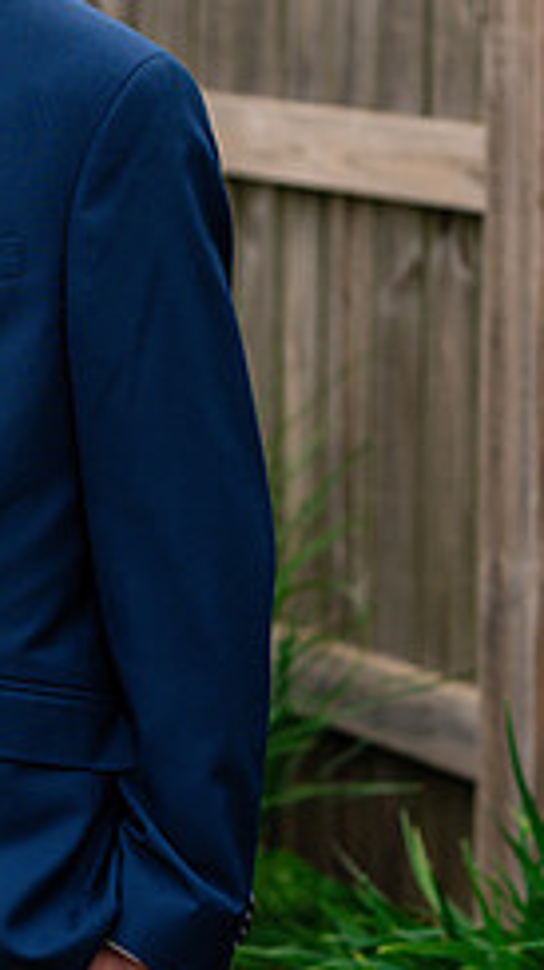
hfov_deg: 5.7
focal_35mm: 212
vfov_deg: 10.2
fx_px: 5444
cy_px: 260
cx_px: -218
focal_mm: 85
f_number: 3.5
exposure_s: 1/800
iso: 400
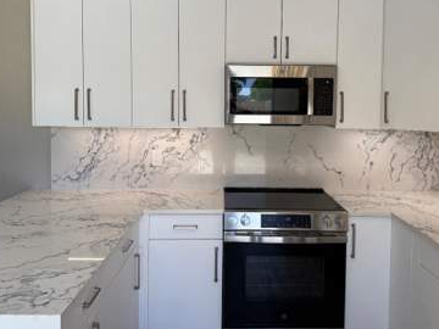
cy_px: 117
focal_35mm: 32
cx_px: 237
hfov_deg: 56.8
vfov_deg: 43.7
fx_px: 406
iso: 64
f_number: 1.78
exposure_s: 1/217
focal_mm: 6.76
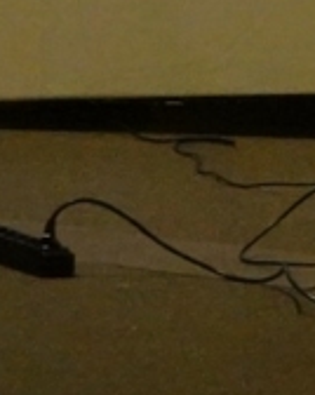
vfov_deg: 4.7
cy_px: -684
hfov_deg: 3.8
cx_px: 623
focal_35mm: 402
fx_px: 4693
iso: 3200
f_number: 4
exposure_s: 1/50
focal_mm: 18.24
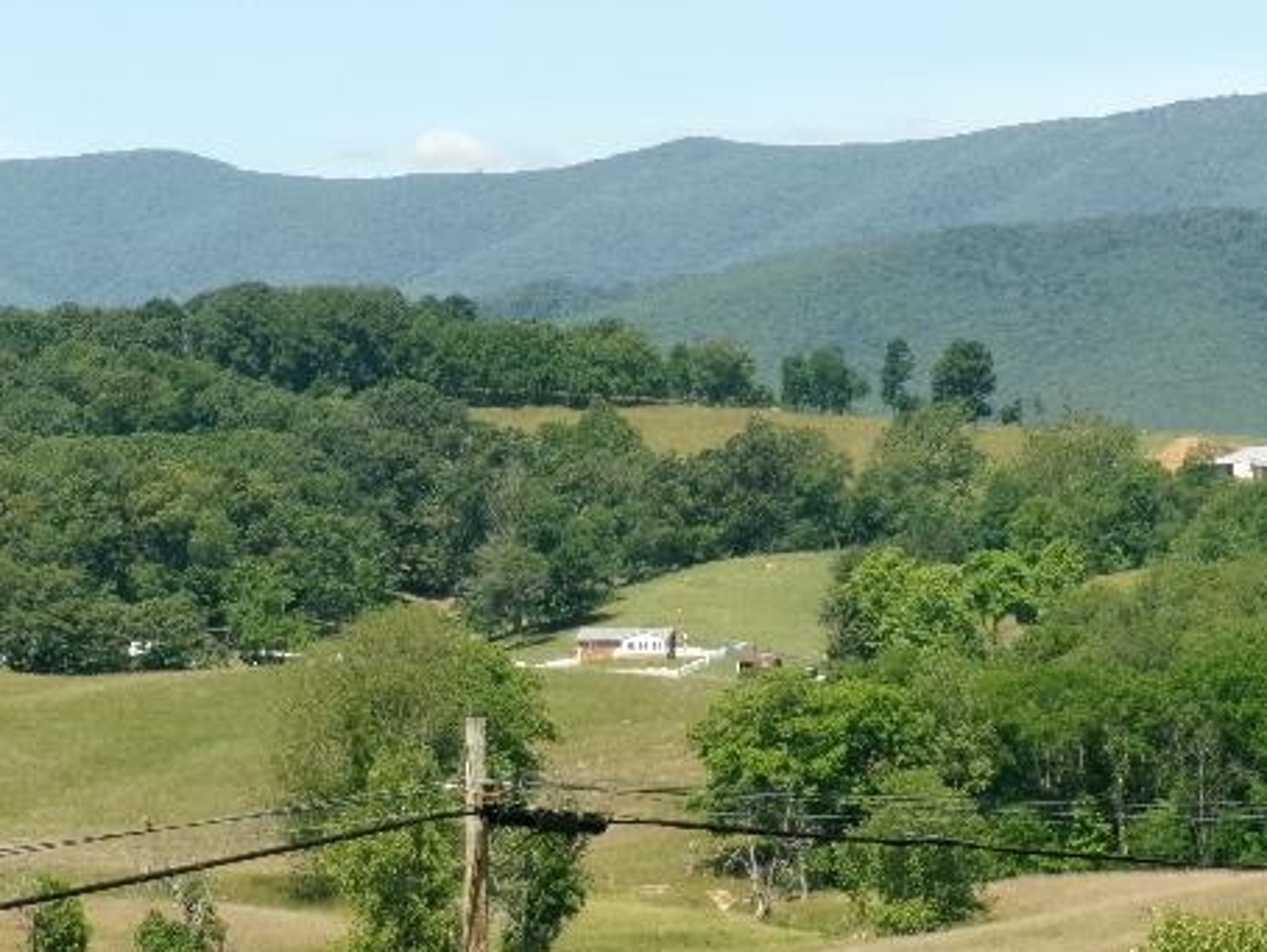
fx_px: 7324
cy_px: 542
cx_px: 594
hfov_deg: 9.9
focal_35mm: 200
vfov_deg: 7.4
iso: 100
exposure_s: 1/300
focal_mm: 25.5
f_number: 6.3
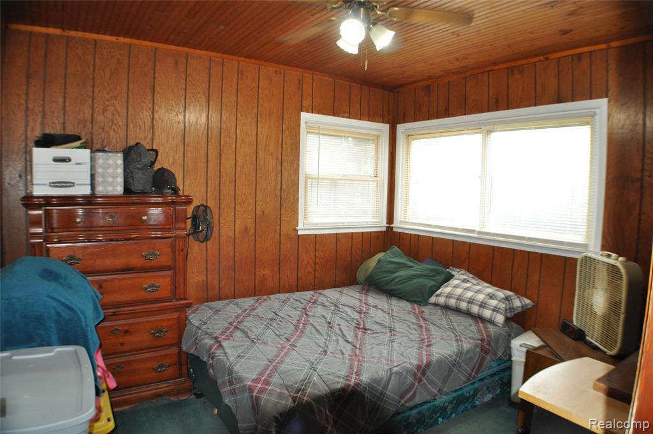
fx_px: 543
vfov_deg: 43.5
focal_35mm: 30
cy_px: 217
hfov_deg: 62.0
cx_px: 326
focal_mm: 20
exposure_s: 1/60
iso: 800
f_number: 3.8
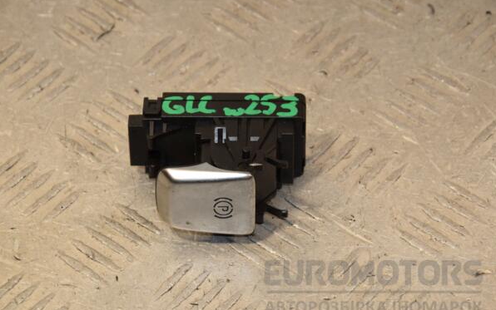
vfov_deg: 8.1
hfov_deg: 13.0
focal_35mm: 162
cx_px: 249
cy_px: 162
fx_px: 2184
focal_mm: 105
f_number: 10
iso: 800
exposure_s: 1/200
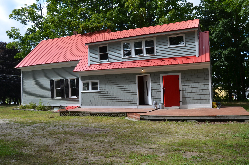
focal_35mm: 32
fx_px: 217
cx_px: 124
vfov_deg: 41.5
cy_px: 82
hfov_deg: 59.6
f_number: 8
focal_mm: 21
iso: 200
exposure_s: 1/250
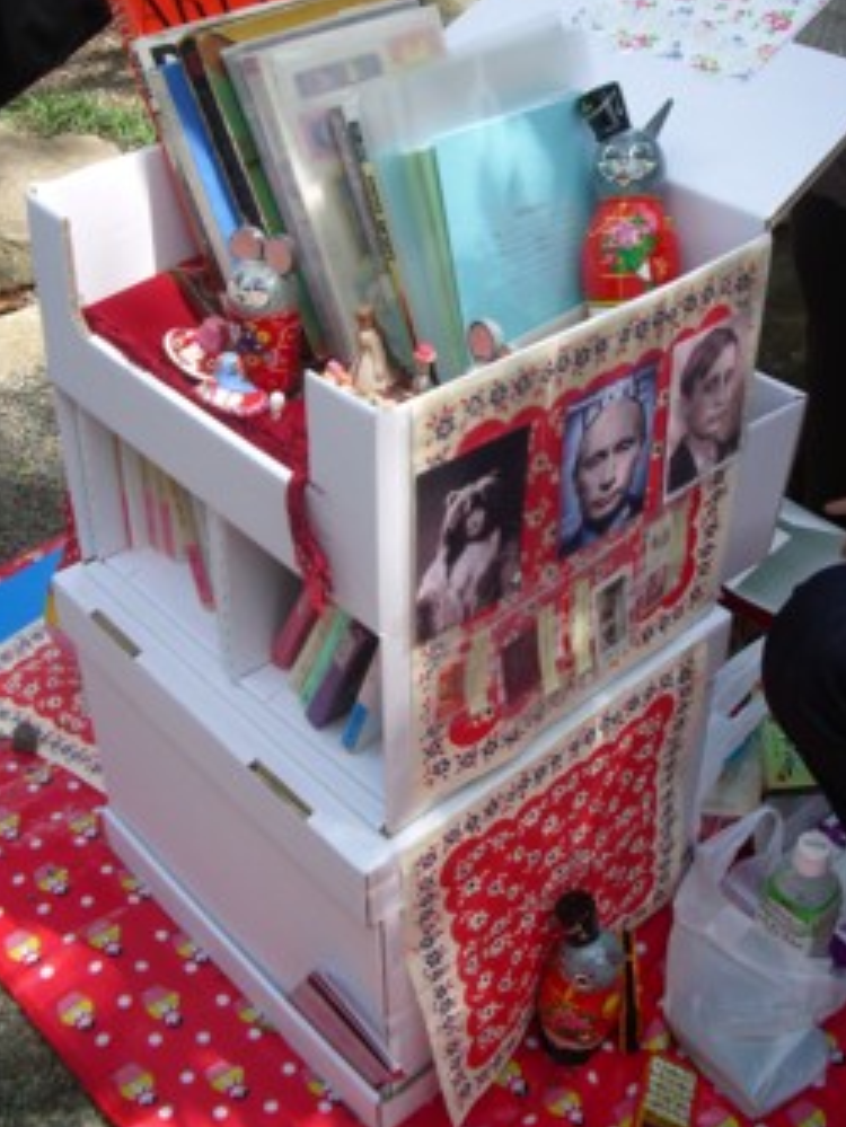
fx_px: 1368
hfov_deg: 34.3
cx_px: 467
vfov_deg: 44.6
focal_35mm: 42
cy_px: 460
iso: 80
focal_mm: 5.8
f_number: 2.6
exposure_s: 1/320
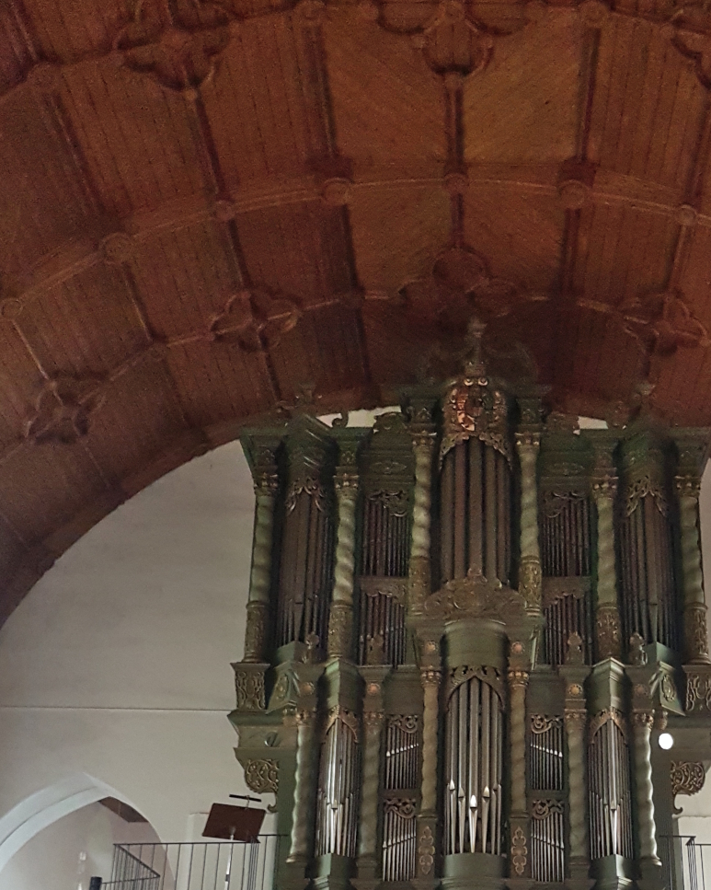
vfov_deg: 41.9
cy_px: 714
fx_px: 1105
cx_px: 462
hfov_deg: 35.4
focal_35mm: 42
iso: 500
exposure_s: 1/10
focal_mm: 4.2
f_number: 1.7
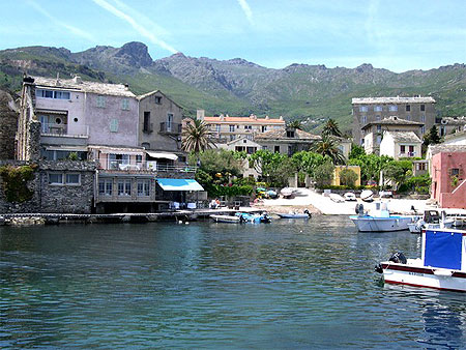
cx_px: 233
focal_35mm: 38
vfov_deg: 37.8
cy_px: 175
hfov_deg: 49.0
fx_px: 512
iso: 100
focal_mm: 8
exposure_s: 1/150
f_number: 7.6
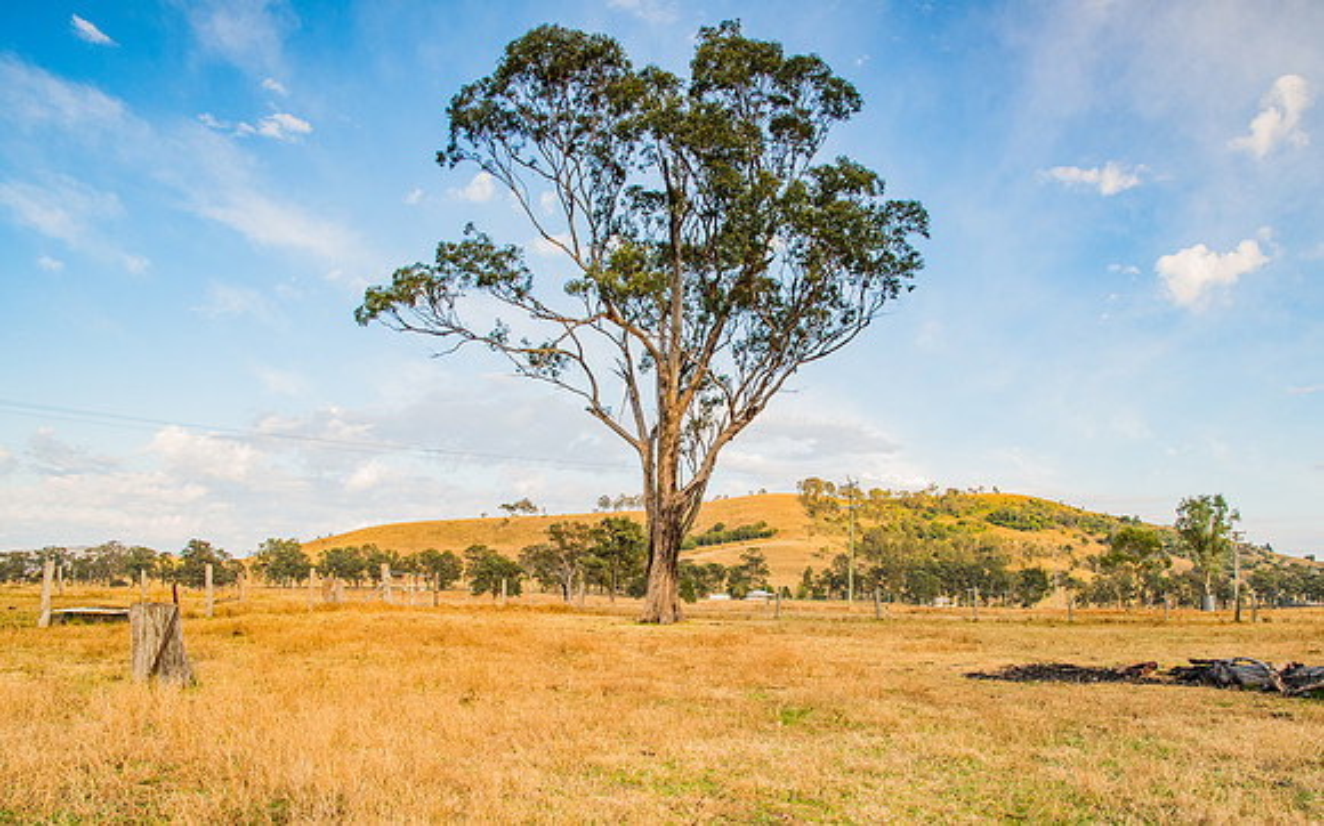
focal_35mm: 26
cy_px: 468
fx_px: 936
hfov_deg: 70.5
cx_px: 703
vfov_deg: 47.5
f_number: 8
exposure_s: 1/50
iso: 400
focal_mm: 16
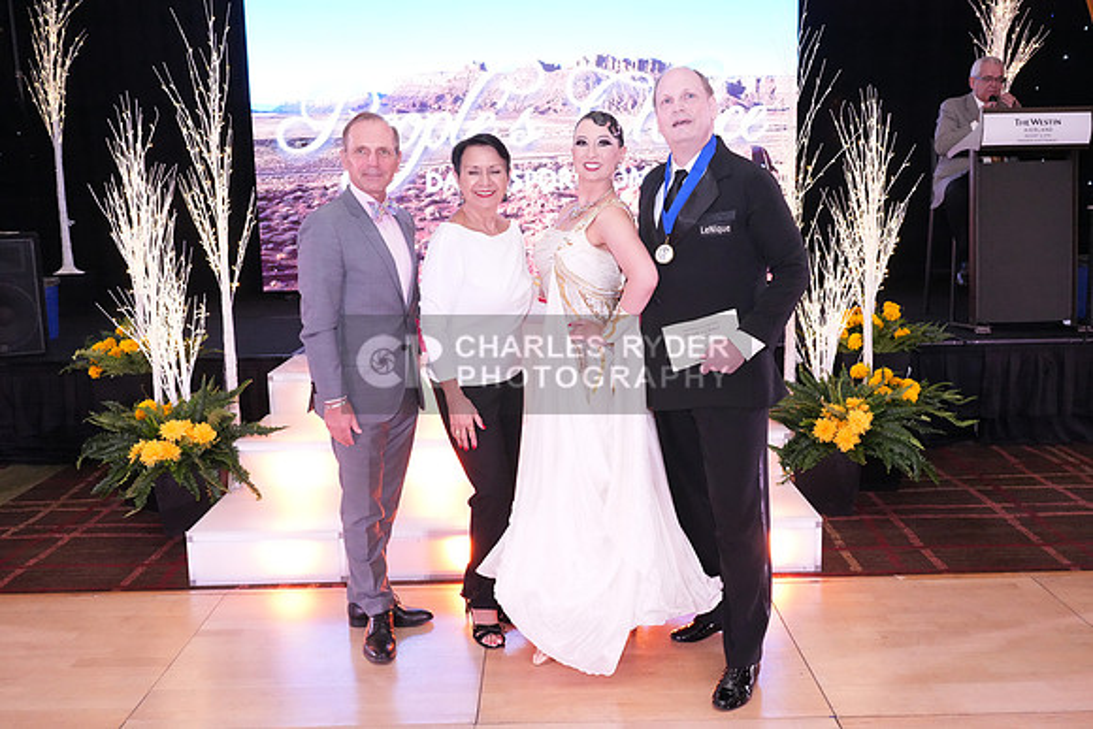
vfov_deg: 40.0
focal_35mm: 33
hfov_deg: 57.2
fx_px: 1002
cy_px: 364
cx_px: 546
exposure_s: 1/250
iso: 8000
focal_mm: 33
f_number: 7.1
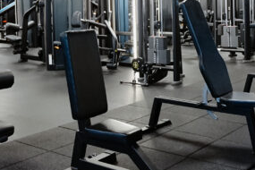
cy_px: 17
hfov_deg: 32.5
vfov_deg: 21.7
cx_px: 178
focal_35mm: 61
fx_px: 432
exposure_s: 1/125
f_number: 2.8
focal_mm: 17
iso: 1250
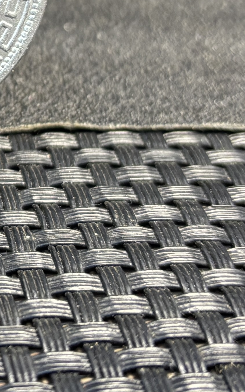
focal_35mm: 82
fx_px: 876
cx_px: -123
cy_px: -8
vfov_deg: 24.0
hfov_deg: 14.8
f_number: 1.6
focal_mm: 5.96
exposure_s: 1/50
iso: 200
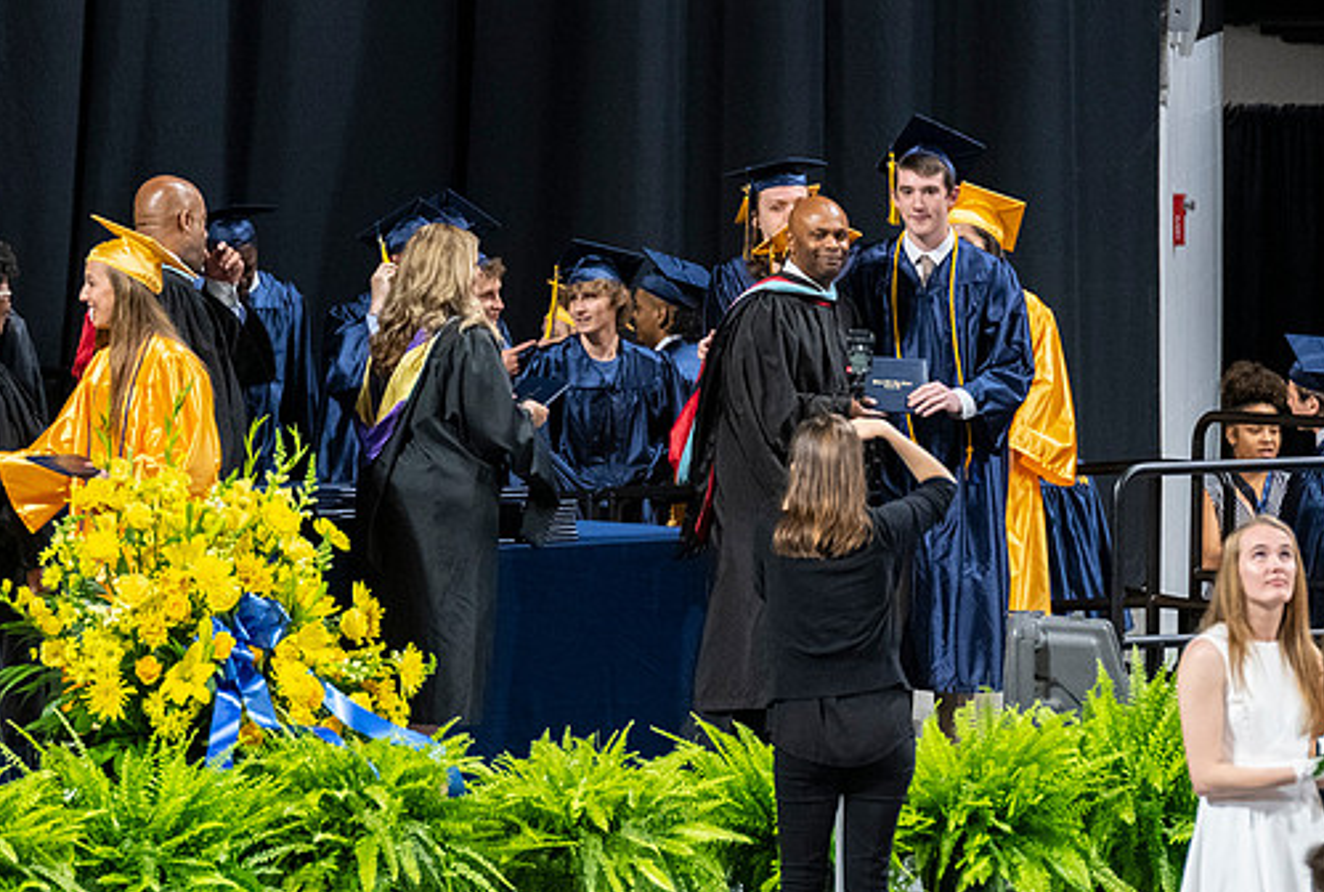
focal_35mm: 392
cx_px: 923
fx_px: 14460
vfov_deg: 3.5
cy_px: 440
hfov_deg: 5.2
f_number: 4
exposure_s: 1/200
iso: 2000
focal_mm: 190
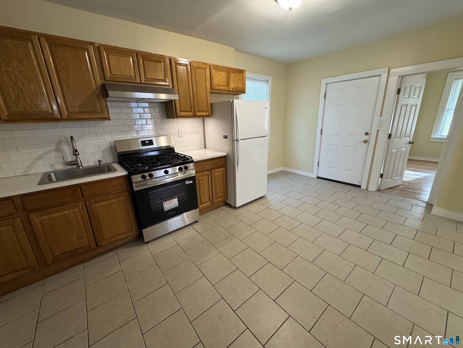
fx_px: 187
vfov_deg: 85.7
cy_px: 174
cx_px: 232
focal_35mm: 14
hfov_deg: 102.1
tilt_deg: -16.7
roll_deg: +1.6
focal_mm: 2.22
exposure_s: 1/60
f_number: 2.2
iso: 250
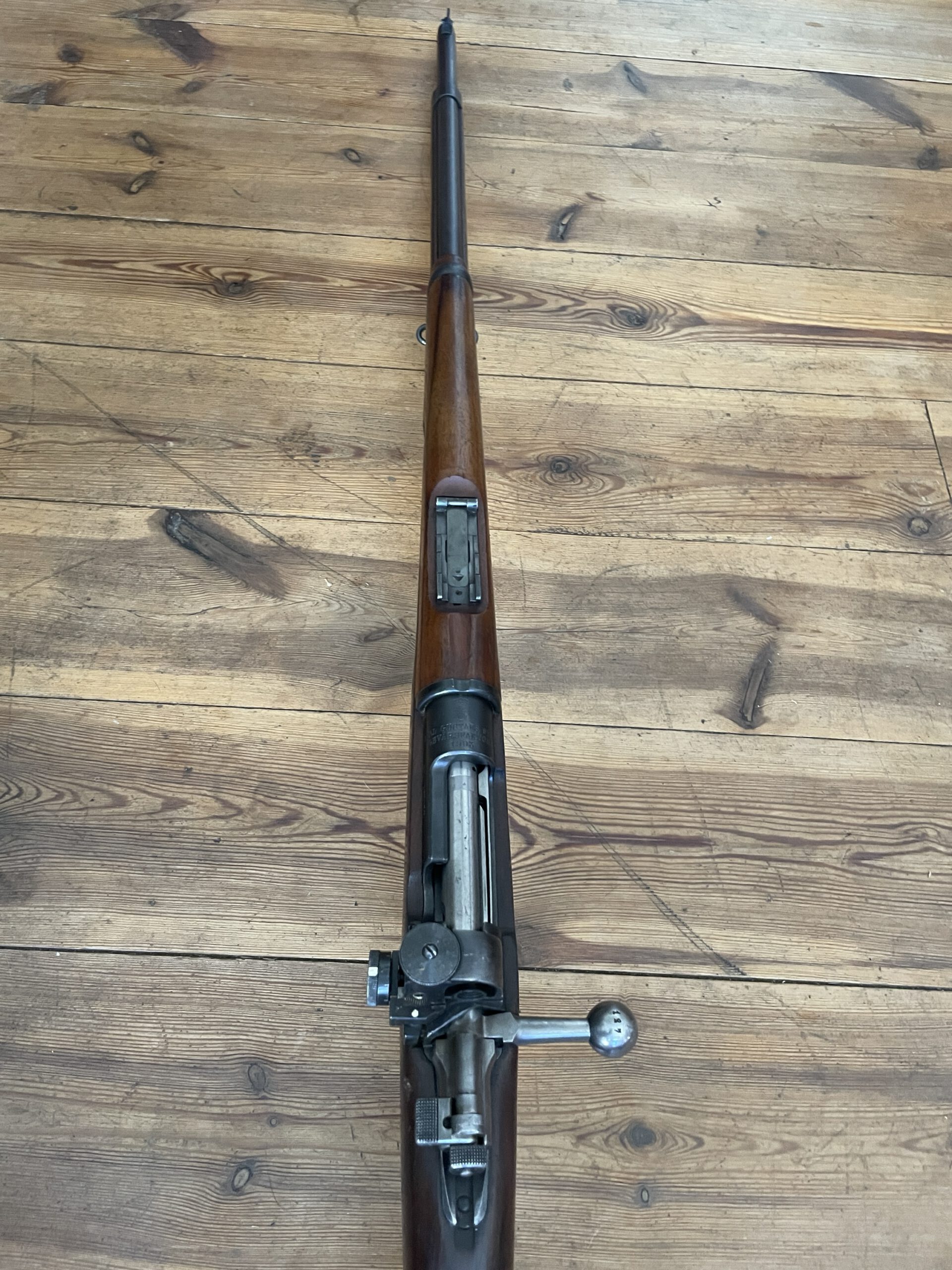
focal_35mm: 26
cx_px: 476
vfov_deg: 67.3
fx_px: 953
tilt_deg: -60.4
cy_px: 635
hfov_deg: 53.1
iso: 500
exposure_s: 1/46
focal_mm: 4.2
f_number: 1.6
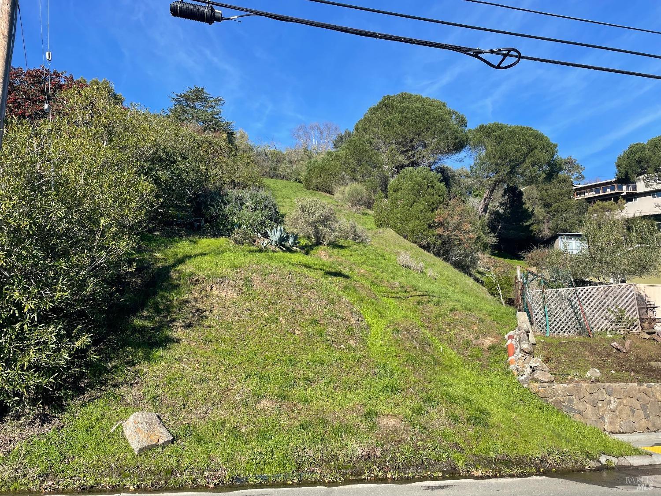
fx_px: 496
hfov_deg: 67.3
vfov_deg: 53.1
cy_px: 248
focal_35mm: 26
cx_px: 330
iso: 32
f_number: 1.6
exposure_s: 1/2053
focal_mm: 4.2
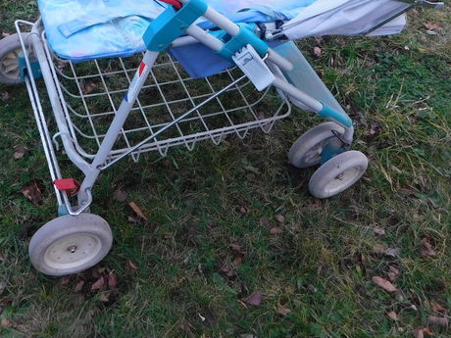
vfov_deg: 27.8
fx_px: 651
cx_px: 161
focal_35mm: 50
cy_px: 19
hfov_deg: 37.9
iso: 125
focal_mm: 4
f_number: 3
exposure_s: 1/40
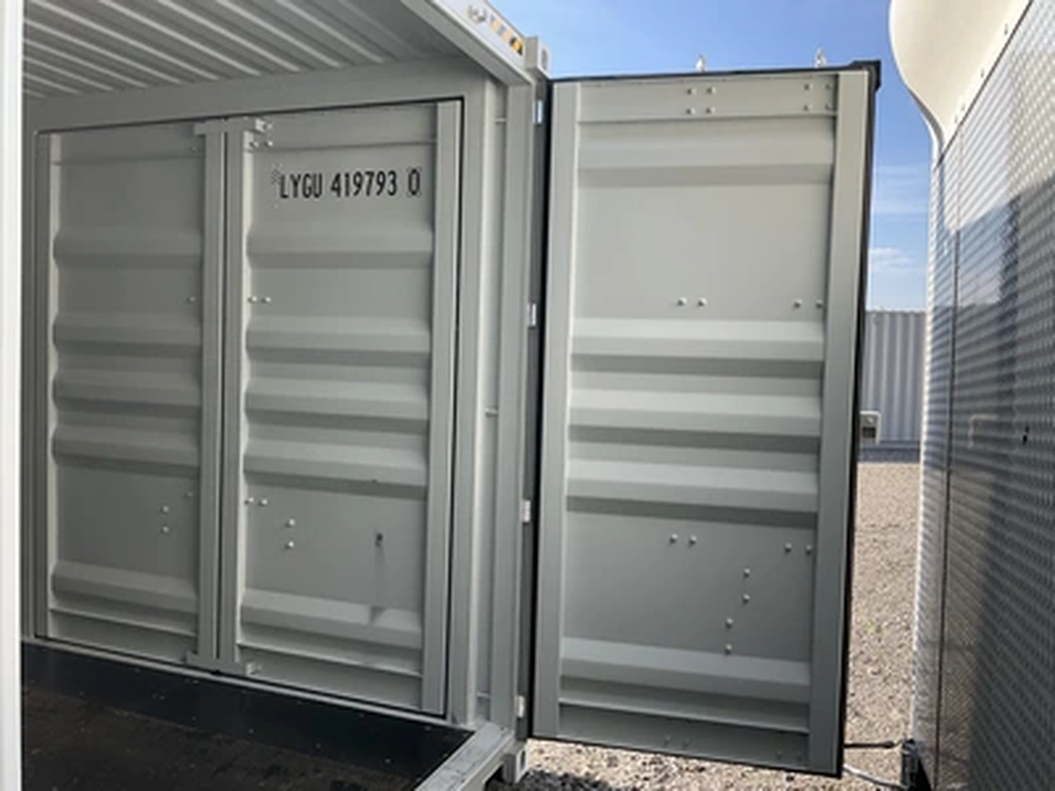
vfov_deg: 48.2
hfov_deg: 61.7
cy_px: 396
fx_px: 884
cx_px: 528
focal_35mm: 29
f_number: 1.8
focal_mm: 3
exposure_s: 1/435
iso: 25
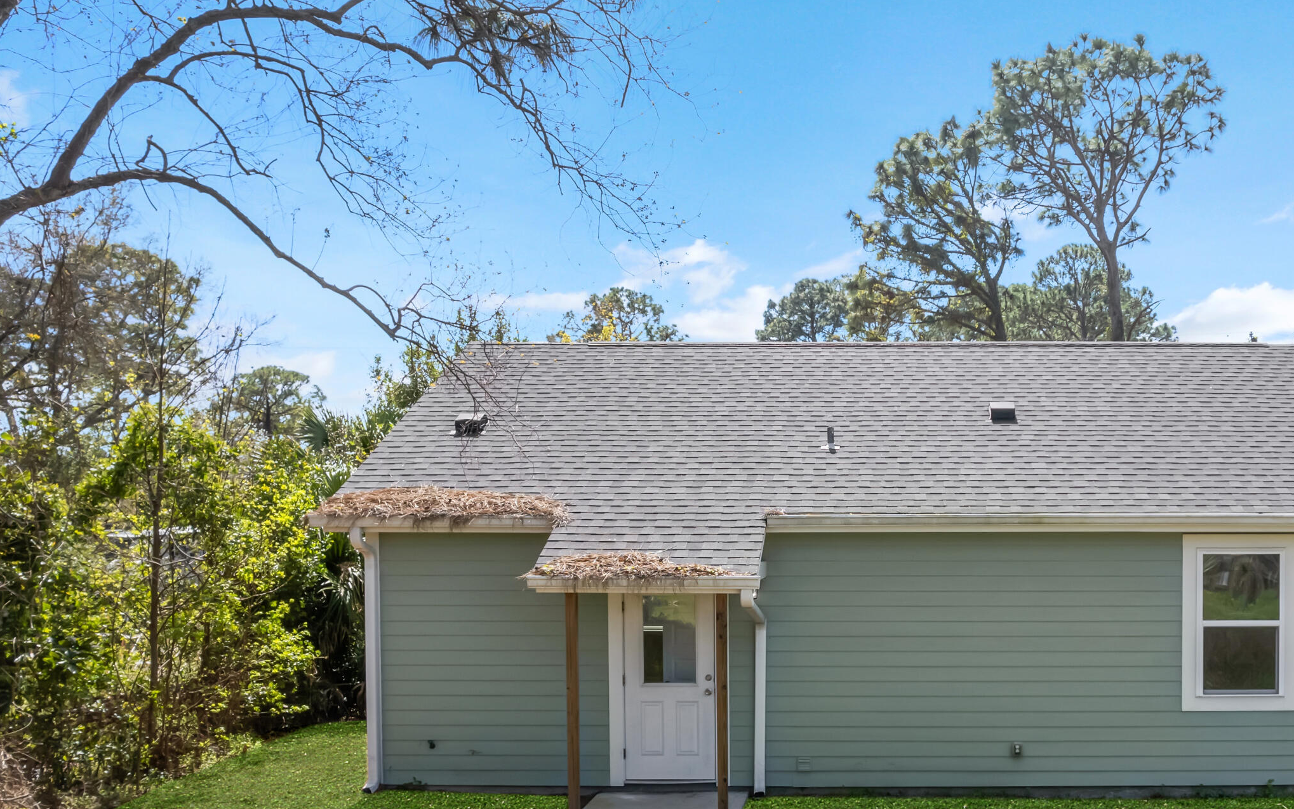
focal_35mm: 33
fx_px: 1164
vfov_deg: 38.0
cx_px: 883
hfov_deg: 56.6
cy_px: 530
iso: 100
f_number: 2.8
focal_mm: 8.38
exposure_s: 1/1600
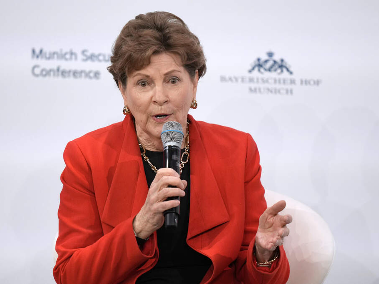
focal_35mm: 651
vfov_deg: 2.3
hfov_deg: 3.0
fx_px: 7128
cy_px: 142
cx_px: 177
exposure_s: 1/500
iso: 1250
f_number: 2.8
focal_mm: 400
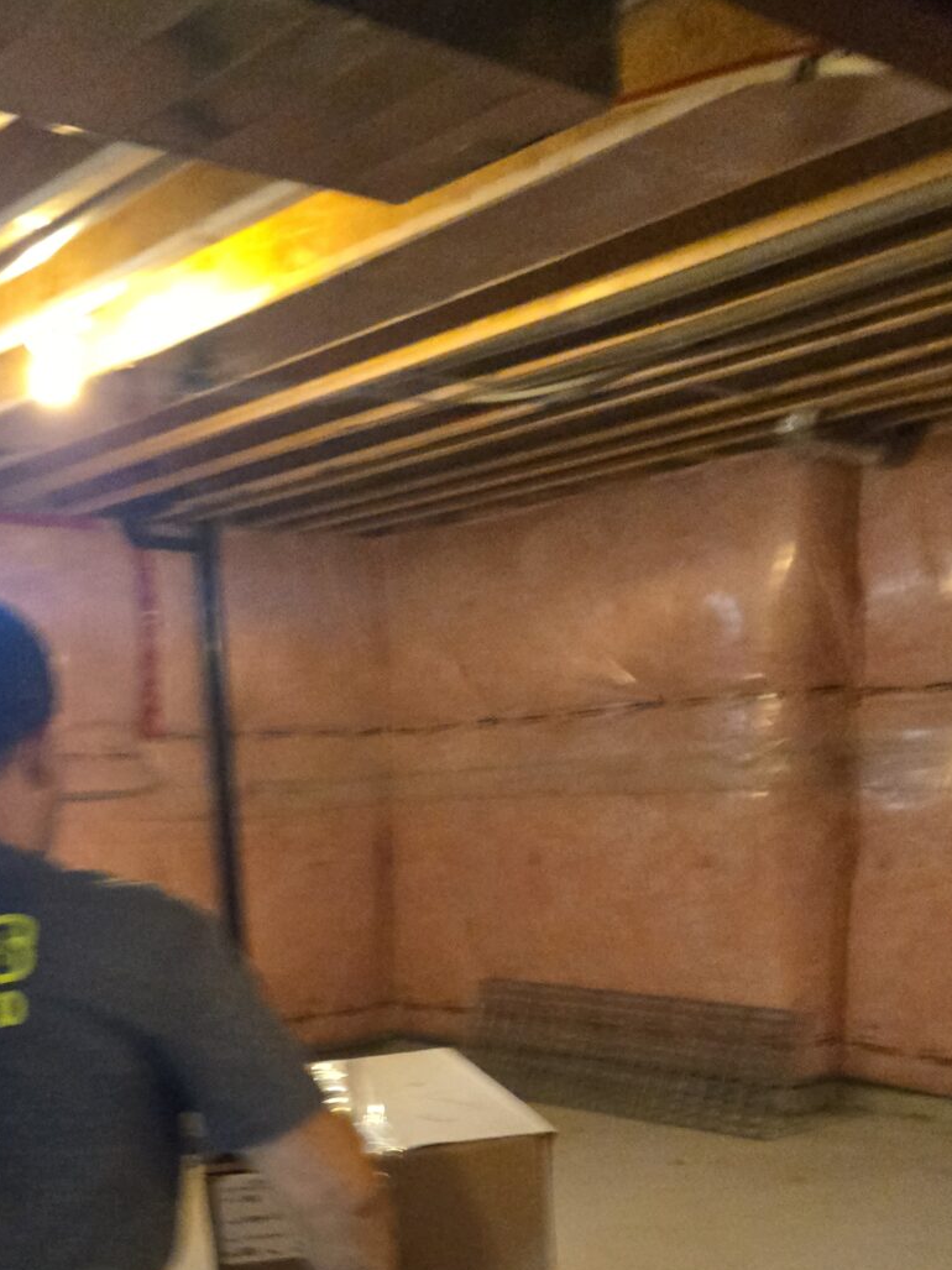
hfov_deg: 32.8
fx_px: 1577
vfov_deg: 41.4
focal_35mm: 43
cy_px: 1067
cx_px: 210
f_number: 1.8
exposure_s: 1/60
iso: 1600
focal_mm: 5.4
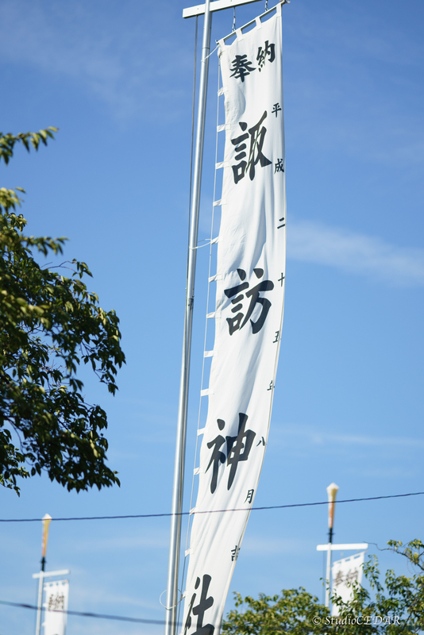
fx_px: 2242
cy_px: 318
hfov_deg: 10.8
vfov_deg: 16.1
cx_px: 212
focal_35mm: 127
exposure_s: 1/8000
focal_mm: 85
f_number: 1.4
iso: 100
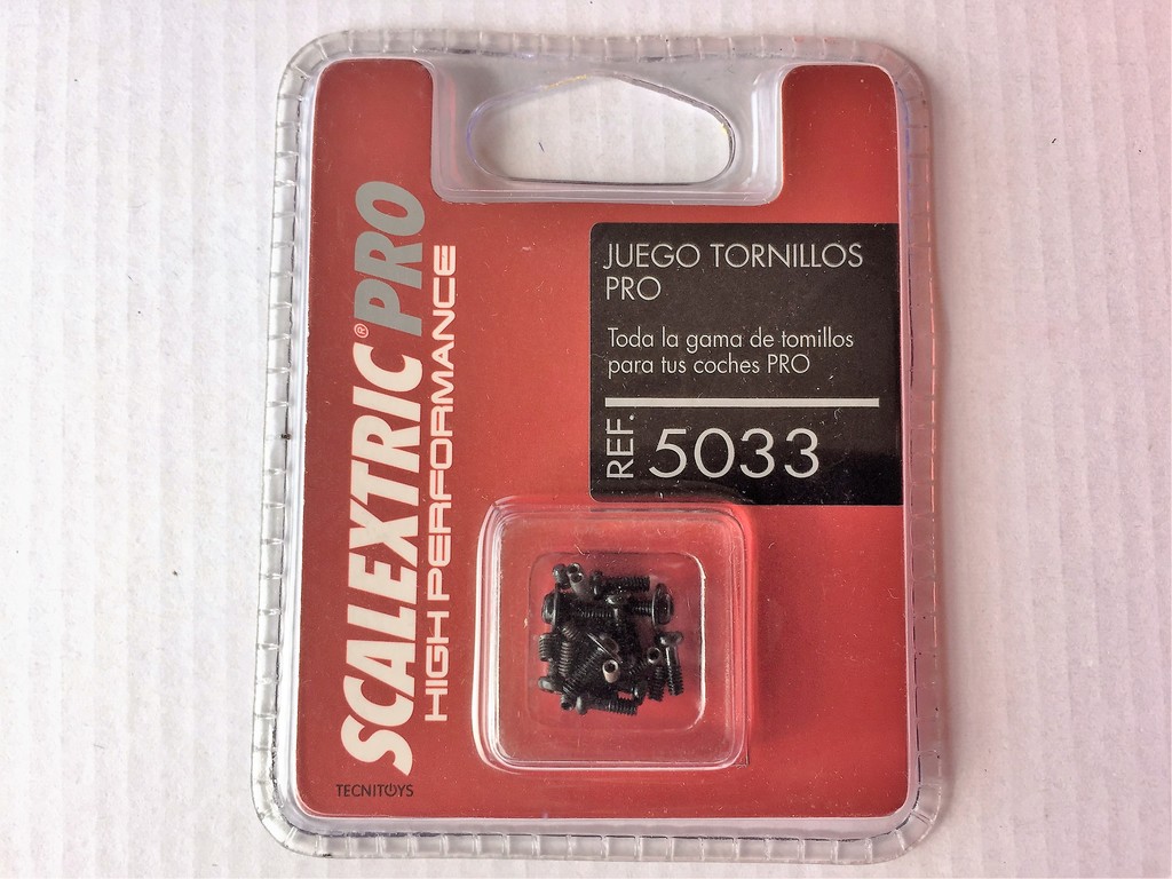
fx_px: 982
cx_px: 586
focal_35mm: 29
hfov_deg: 61.7
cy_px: 440
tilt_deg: -80.4
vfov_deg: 48.2
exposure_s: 1/706
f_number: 2.2
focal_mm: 4.15
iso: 32
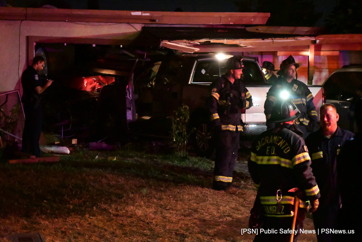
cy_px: 121
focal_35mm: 142
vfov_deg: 9.6
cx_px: 181
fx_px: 1433
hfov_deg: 14.4
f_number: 4.8
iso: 32000
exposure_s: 1/25
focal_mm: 95
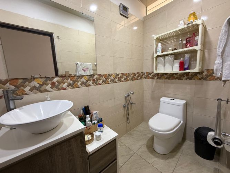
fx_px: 93
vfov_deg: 85.7
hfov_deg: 102.1
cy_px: 86
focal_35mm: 14
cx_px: 115
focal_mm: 2.22
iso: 320
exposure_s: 1/74
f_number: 2.2
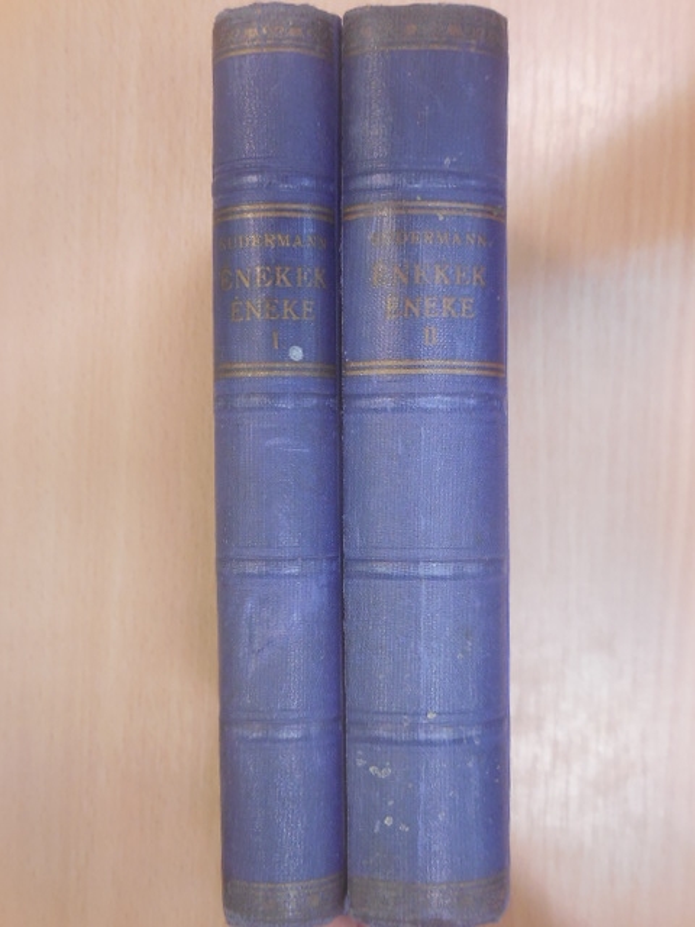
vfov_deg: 47.9
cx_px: 348
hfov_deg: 36.8
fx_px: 1044
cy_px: 464
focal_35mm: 39
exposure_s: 1/20
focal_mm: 7
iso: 400
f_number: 3.9
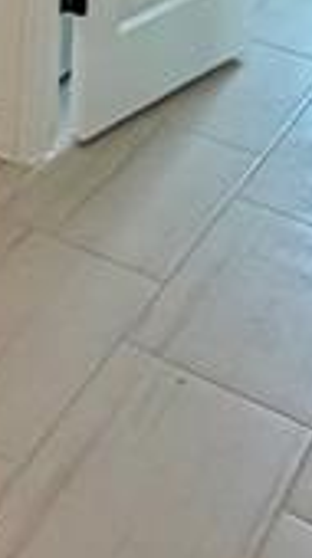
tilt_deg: -2.5
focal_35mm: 92
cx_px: -414
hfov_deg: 11.2
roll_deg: -1.5
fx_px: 1360
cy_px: -483
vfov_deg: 17.9
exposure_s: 1/120
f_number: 2.2
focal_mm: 2.22
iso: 200
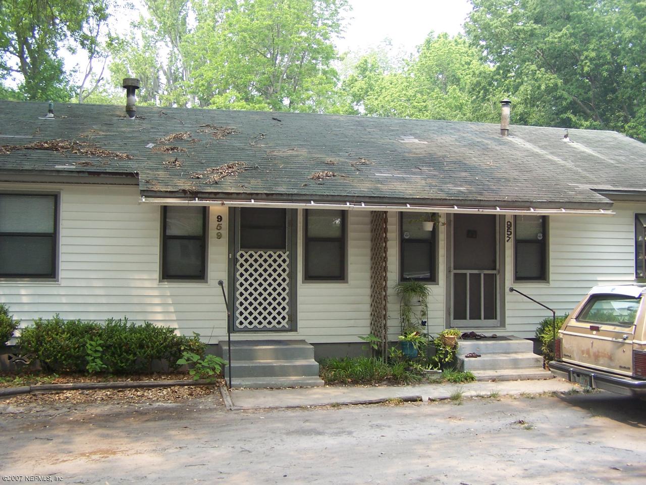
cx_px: 323
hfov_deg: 49.0
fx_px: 709
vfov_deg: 37.7
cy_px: 242
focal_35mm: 38
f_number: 2.8
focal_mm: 6.3
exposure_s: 1/250
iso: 80
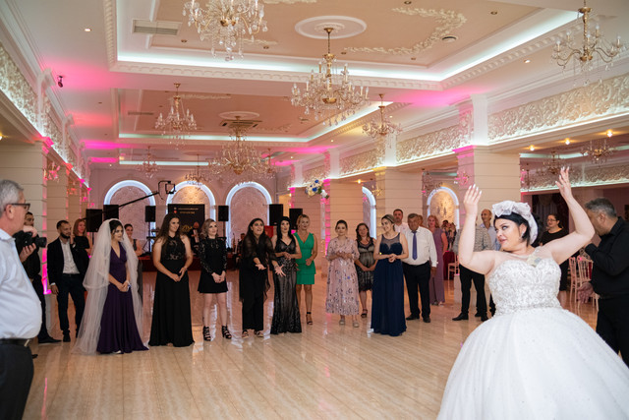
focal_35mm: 35
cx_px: 314
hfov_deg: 54.4
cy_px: 210
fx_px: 612
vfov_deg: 37.9
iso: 800
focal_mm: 23
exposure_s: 1/125
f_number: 1.8
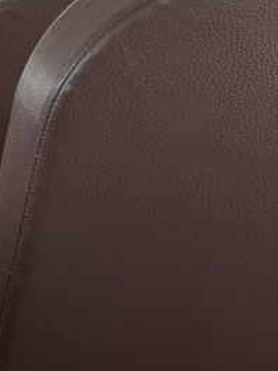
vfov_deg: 20.8
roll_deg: -5.9
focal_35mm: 92
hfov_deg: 14.2
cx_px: -221
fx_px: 986
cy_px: 19
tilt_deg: -1.8
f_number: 1.78
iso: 80
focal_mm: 6.76
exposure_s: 1/162
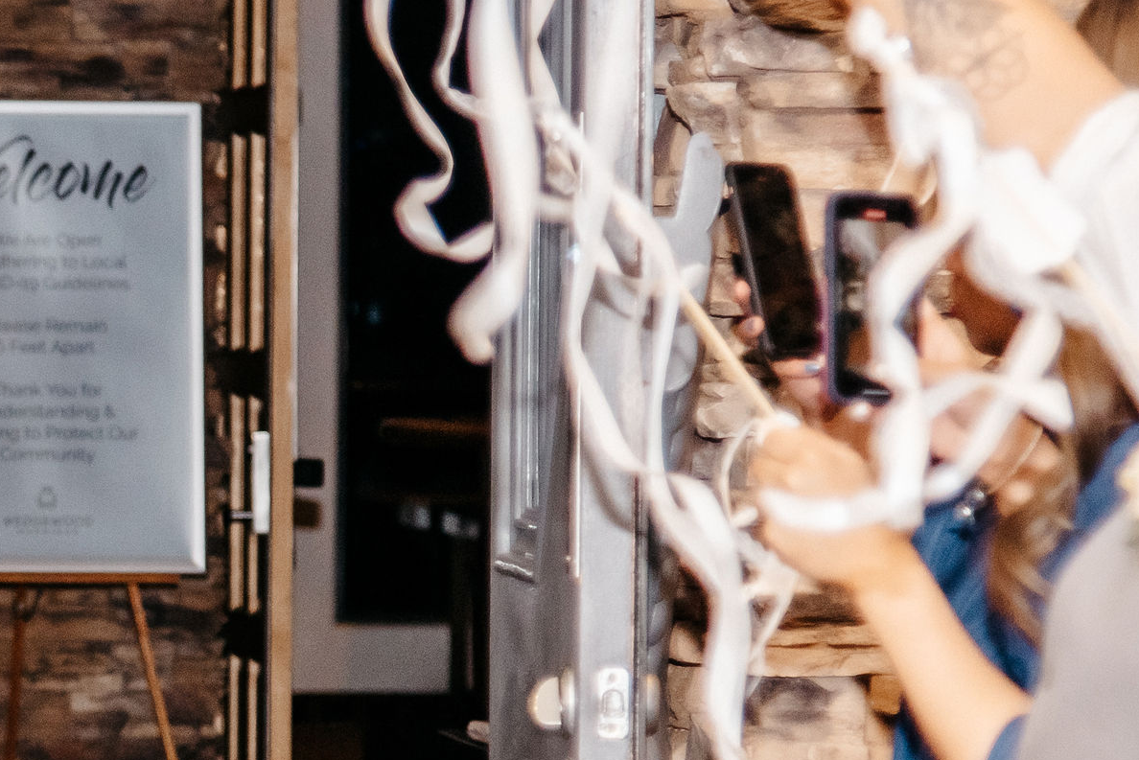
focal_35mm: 282
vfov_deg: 4.9
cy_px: 706
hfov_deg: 7.2
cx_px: -435
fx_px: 8925
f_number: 4
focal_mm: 85
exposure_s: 1/250
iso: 400
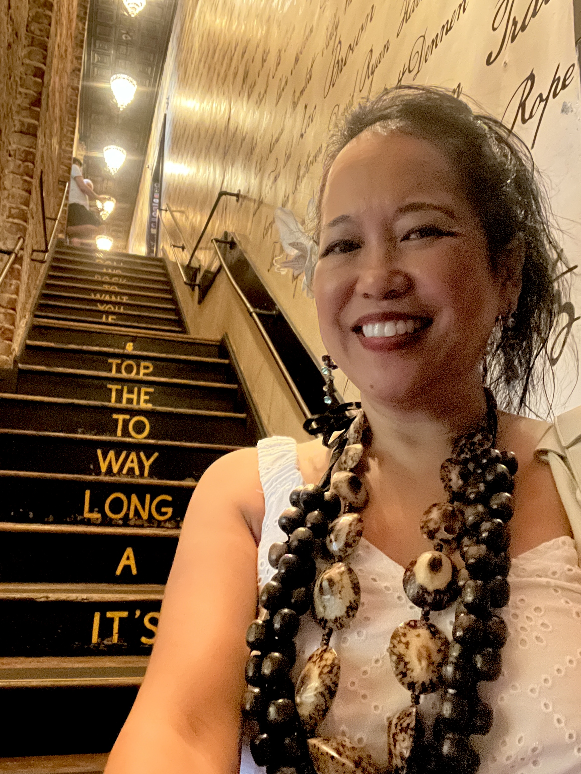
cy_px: 387
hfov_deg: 46.8
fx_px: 671
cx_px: 290
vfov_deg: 60.0
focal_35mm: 30
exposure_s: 1/15
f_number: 2.2
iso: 2500
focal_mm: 2.71
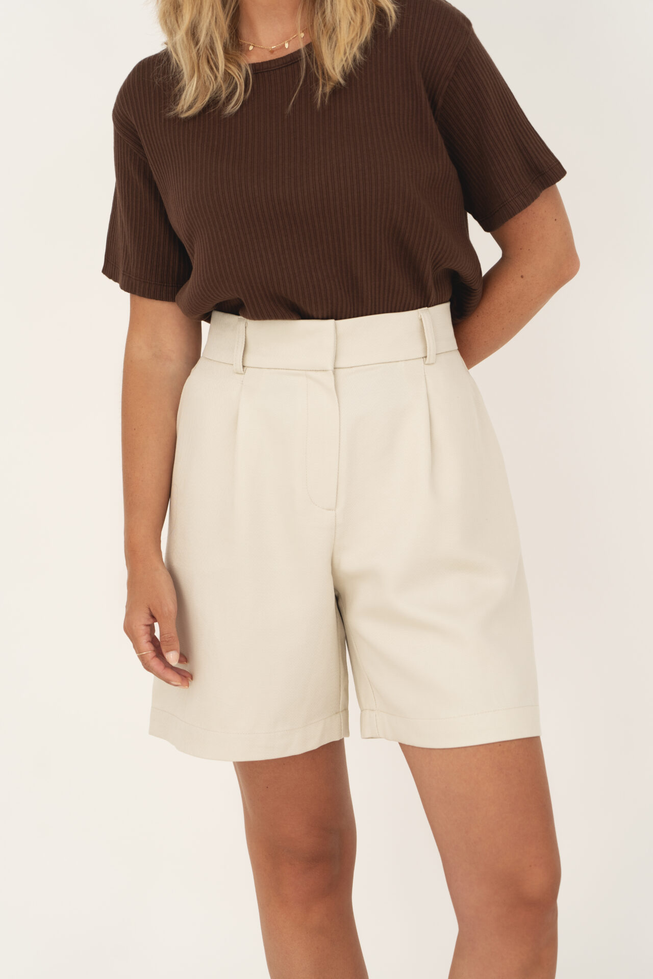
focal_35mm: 105
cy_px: 490
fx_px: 2857
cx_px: 326
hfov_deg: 13.0
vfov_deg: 19.5
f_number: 4
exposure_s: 1/250
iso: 200
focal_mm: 105
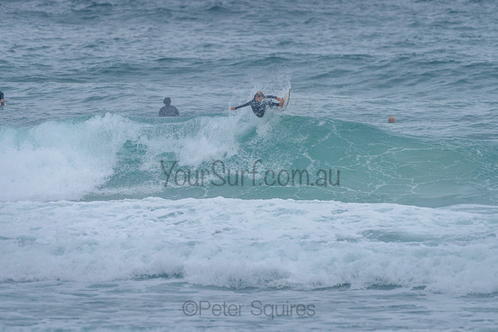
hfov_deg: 3.4
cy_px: 129
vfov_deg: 2.2
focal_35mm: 613
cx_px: 250
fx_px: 8478
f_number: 5.6
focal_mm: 500
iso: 400
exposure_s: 1/1250
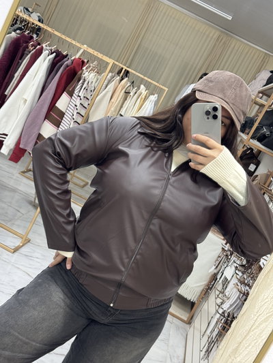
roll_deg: -27.1
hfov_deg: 30.3
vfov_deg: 39.6
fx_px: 505
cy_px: 182
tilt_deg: -10.4
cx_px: 136
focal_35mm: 48
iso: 320
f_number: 1.78
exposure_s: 1/33
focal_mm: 6.76
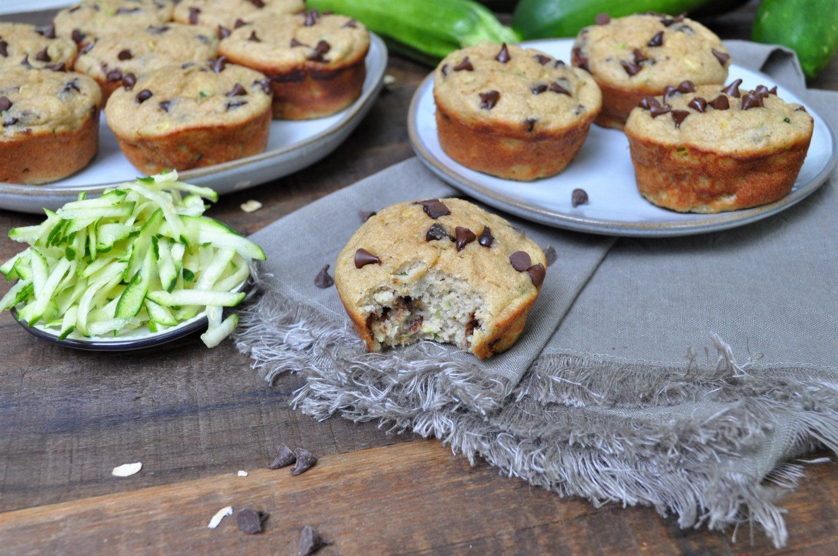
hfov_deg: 49.6
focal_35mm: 39
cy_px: 278
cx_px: 419
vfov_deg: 34.1
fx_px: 907
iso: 640
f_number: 5.6
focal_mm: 26
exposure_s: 1/60
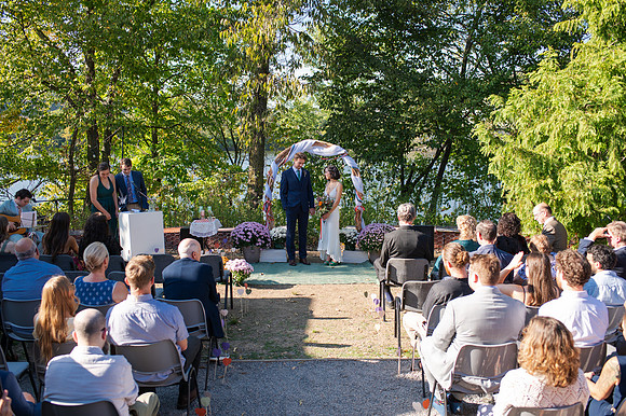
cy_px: 208
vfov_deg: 37.6
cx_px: 313
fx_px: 612
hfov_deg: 54.2
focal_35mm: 35
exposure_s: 1/1250
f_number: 3.5
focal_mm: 35
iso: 400
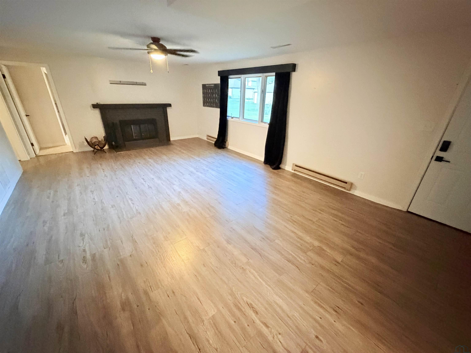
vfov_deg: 85.7
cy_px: 176
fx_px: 190
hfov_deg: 102.1
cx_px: 236
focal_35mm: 14
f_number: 2.2
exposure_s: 1/30
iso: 1250
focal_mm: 2.22
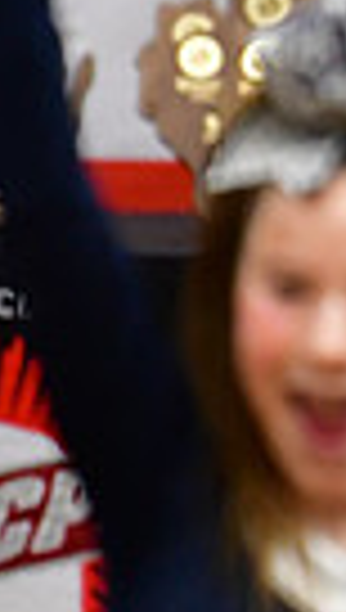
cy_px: 187
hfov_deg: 0.9
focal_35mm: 1337
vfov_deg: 1.6
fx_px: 21699
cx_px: 1155
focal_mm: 200
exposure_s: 1/500
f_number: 3.5
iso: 4000
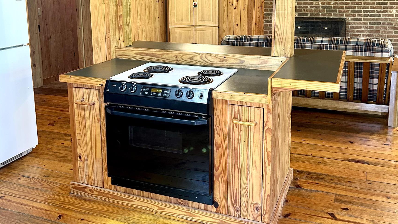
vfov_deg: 30.4
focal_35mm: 38
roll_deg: +0.8
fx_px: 401
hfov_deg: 52.8
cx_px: 198
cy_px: 45
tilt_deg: -8.8
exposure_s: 1/60
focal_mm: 5.7
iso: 200
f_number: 1.5
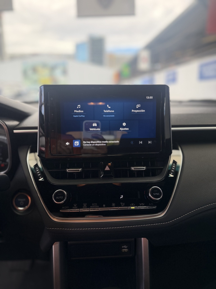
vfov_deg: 71.6
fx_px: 200
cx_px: 108
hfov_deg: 56.8
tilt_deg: -14.4
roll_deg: +0.1
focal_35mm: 24
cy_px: 144
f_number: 1.78
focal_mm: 6.76
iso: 80
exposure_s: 1/351
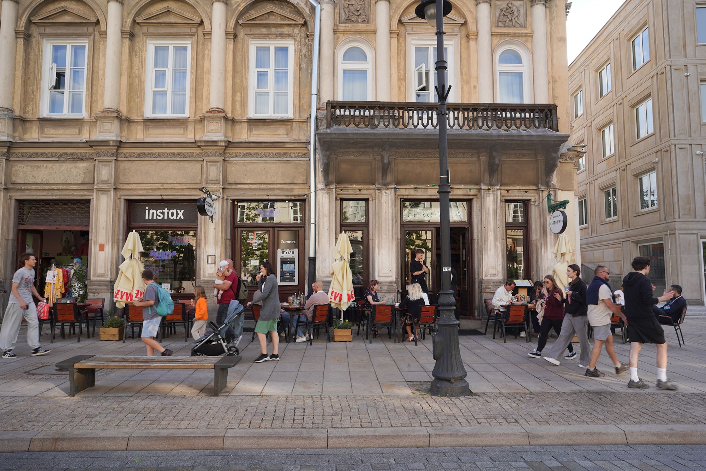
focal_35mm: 24
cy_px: 236
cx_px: 353
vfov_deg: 53.1
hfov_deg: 73.7
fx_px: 471
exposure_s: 1/100
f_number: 8
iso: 100
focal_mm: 24
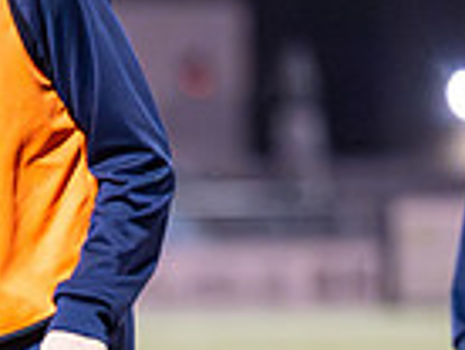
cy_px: 417
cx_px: -34
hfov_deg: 3.1
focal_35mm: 634
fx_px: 8531
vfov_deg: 2.4
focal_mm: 135
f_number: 1.8
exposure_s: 1/1600
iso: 8000
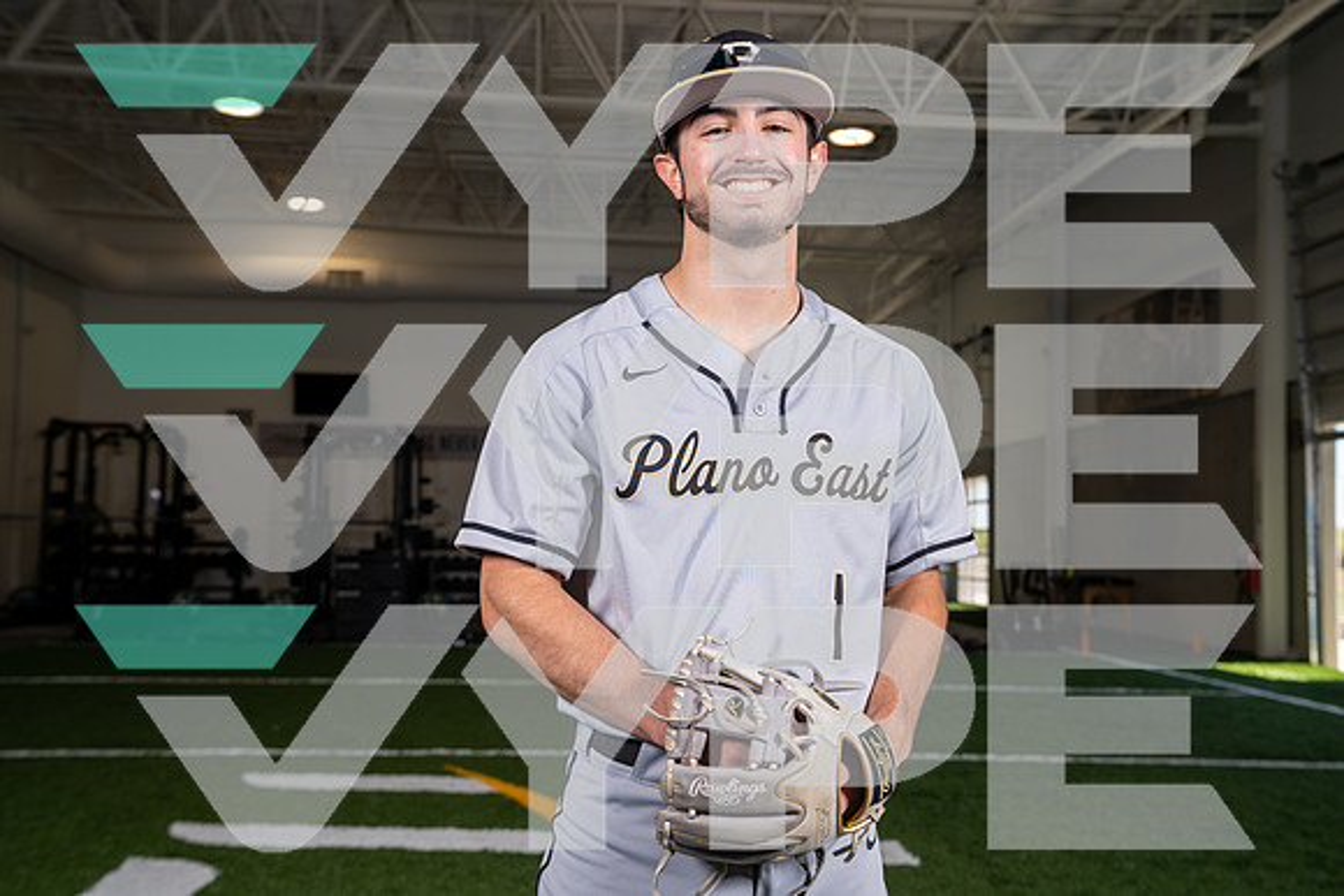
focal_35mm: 46
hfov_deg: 42.7
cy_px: 448
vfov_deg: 29.3
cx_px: 672
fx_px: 1718
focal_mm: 46
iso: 200
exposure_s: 1/200
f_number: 5.6
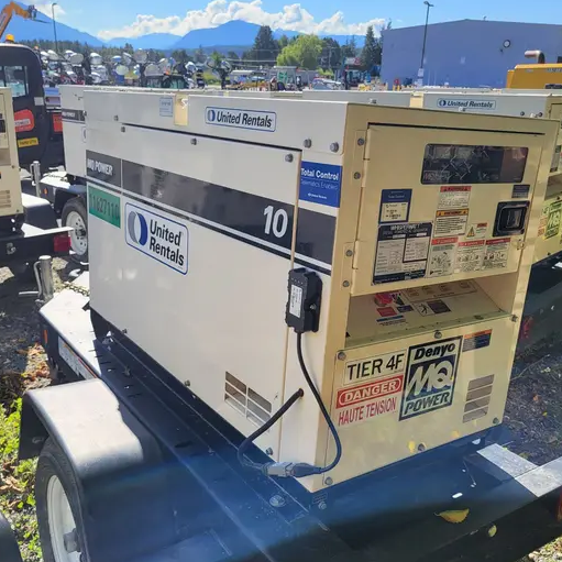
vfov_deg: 49.7
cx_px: 273
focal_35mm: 33
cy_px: 302
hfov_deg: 49.7
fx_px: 606
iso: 40
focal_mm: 5.4
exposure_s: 1/1829
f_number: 1.8
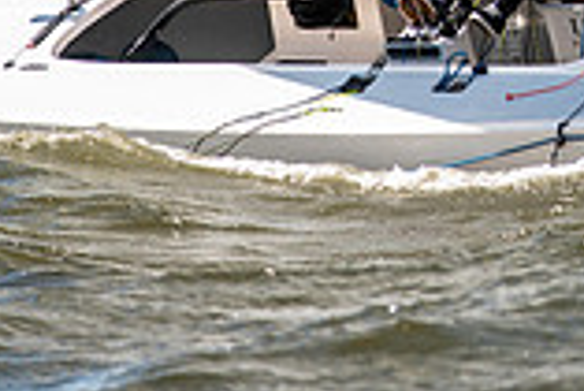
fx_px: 11999
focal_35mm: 739
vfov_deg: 1.9
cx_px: 699
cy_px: -244
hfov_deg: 2.8
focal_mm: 200
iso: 320
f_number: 5
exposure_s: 1/2500
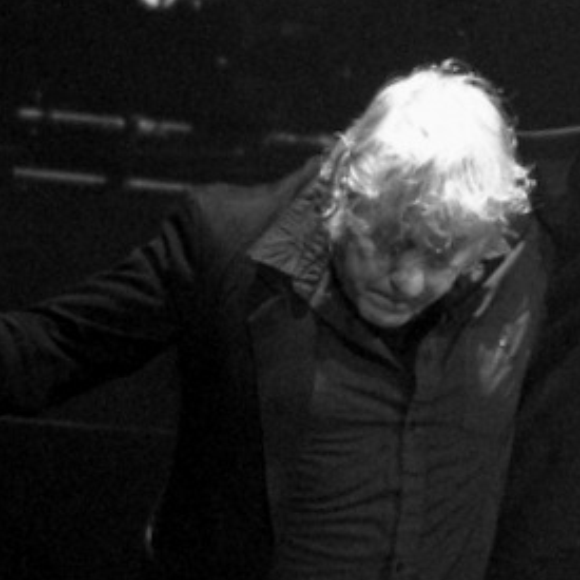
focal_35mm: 233
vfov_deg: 7.5
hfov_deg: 7.5
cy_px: 614
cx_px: 226
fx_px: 4417
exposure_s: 1/160
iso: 3200
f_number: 2.8
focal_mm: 70
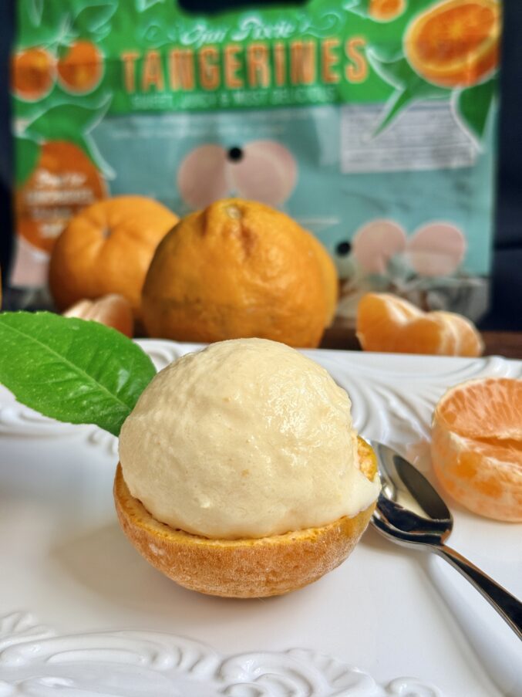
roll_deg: +4.0
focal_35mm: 48
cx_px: 261
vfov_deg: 39.7
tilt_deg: -27.5
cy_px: 348
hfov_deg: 30.3
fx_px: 965
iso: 64
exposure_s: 1/323
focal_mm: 6.76
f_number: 1.78
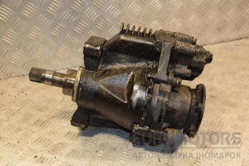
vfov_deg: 26.5
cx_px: 124
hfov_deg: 38.9
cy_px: 83
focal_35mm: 51
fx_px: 353
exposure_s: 1/160
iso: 800
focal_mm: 34
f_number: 5
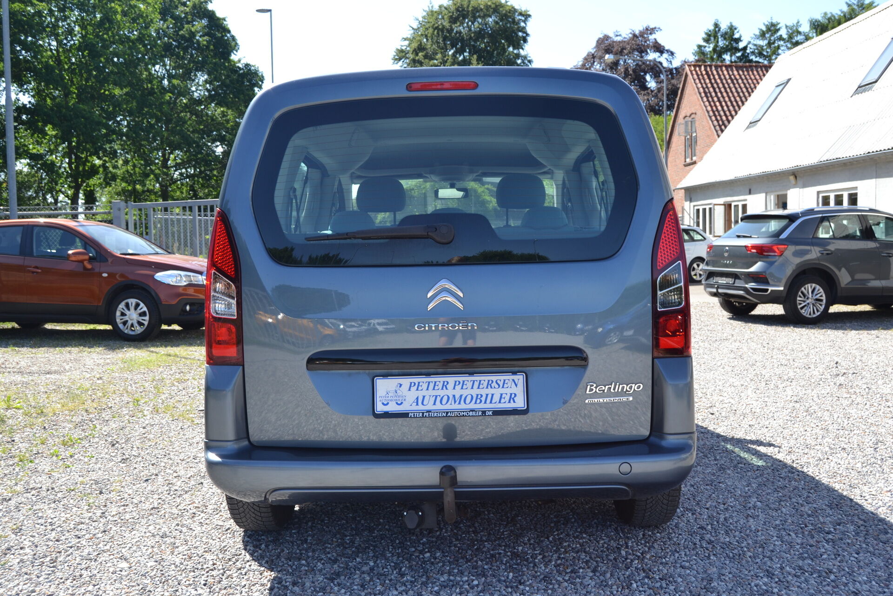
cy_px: 298
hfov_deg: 57.2
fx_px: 819
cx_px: 446
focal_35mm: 33
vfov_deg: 40.0
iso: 100
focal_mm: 22
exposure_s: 1/160
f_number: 6.3
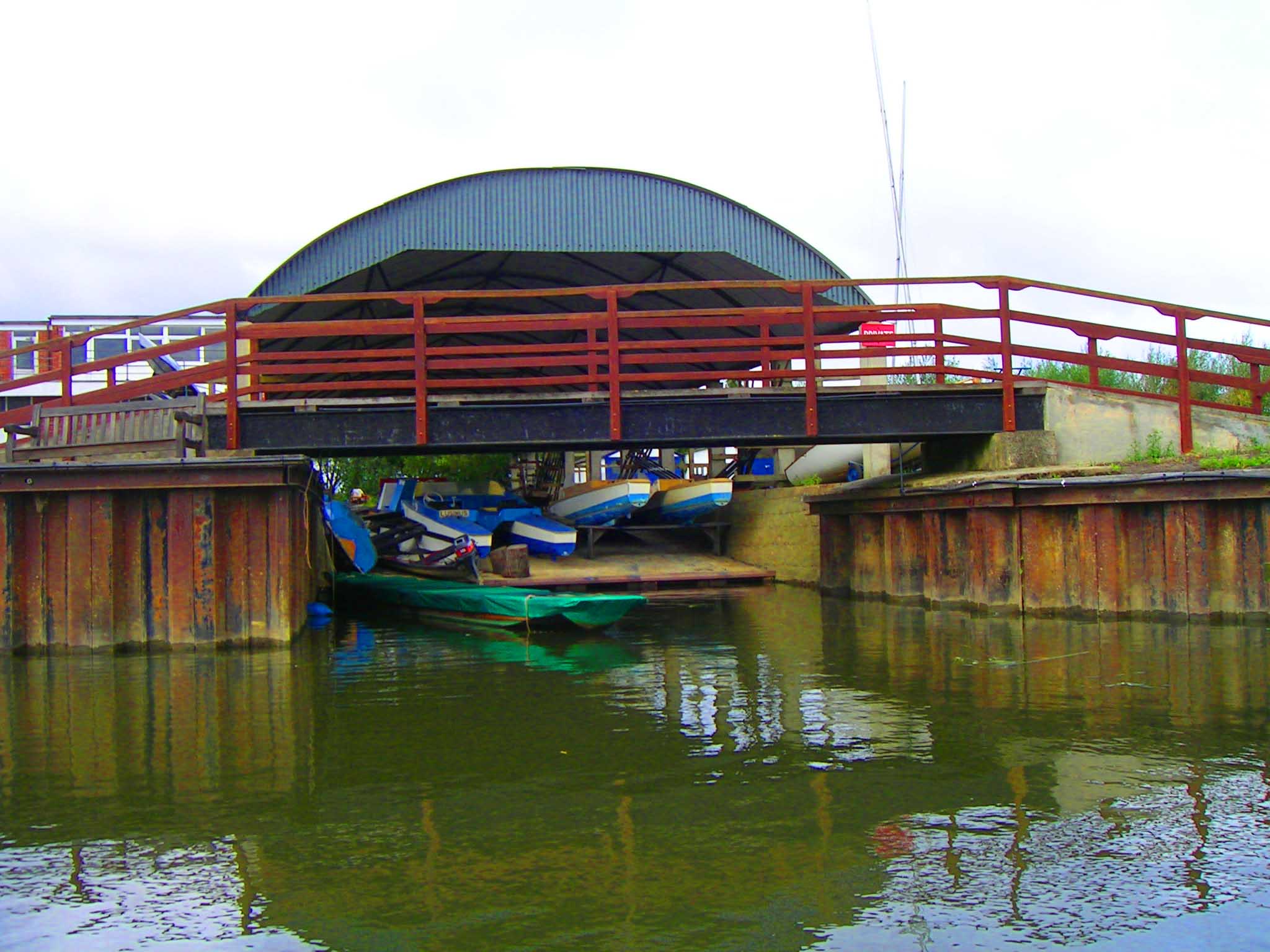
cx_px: 635
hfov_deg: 51.4
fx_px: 1321
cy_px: 476
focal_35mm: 36
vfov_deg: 39.7
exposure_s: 1/180
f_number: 4.8
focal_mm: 5.6
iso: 50
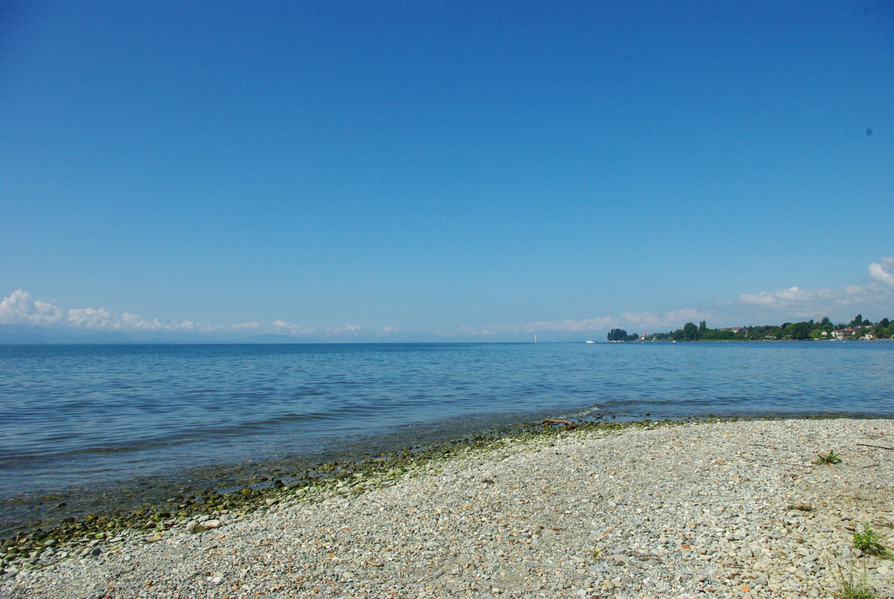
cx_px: 447
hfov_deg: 67.3
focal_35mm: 27
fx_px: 671
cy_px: 300
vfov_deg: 48.1
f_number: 11
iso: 800
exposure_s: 1/1000
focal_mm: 18
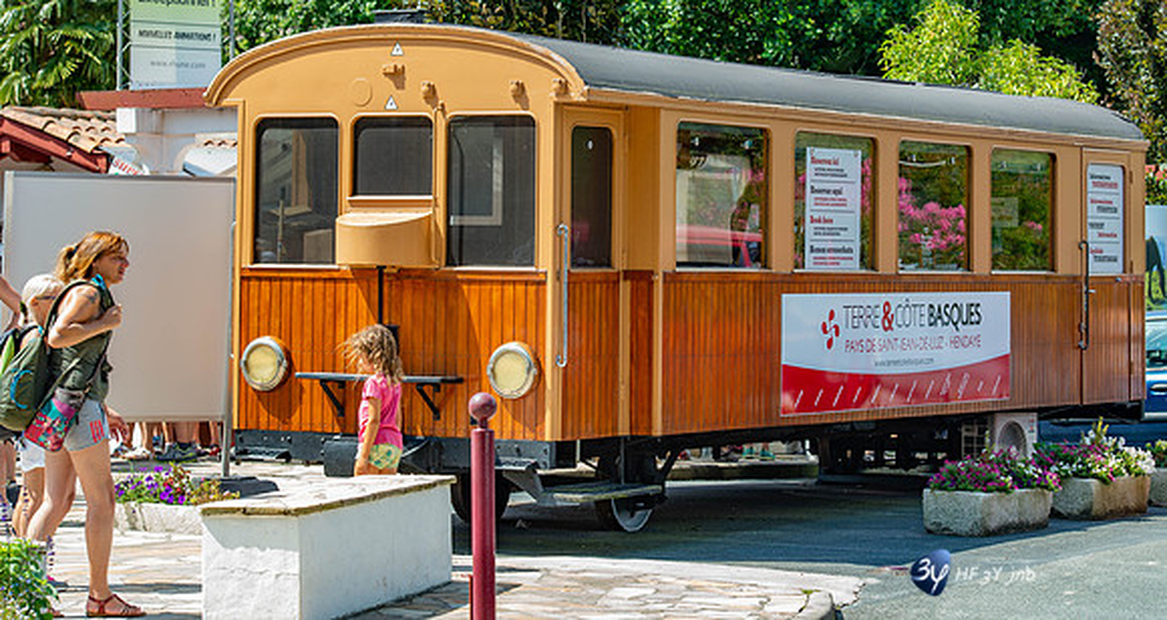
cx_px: 689
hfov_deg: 18.8
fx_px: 3519
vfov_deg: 10.0
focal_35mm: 115
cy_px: 170
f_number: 5.6
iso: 100
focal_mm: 92
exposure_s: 1/125
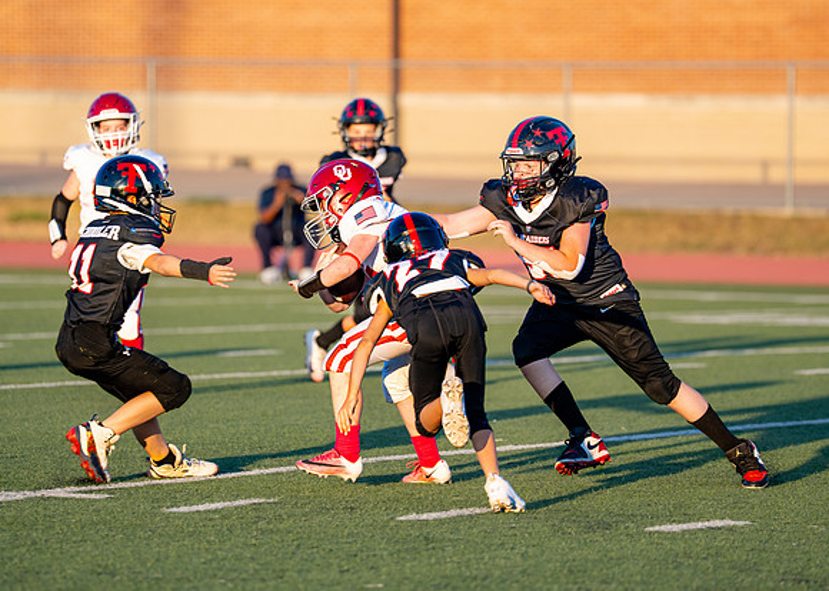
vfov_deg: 5.3
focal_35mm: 271
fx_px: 6368
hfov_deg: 7.4
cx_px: 438
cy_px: 251
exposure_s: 1/1000
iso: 160
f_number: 2.8
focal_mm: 200
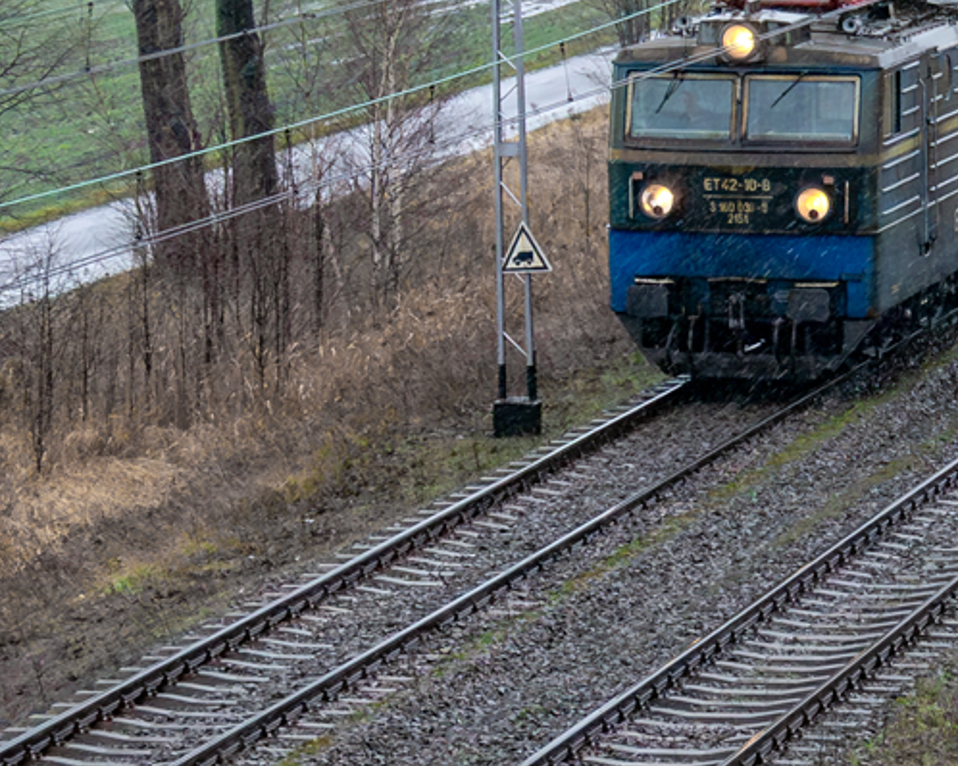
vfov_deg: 7.5
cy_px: -91
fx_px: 5768
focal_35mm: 204
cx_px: 1499
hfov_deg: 9.2
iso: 800
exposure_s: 1/320
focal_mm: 45
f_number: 5.6
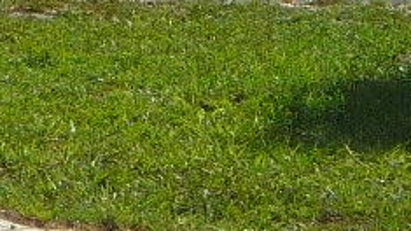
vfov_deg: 5.4
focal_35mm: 223
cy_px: -66
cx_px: -28
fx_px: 2429
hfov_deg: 9.6
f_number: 5.6
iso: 100
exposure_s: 1/500
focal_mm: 5.2
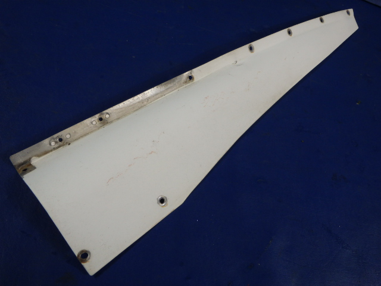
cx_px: 190
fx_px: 330
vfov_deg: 46.8
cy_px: 143
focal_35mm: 30
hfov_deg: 60.0
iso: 200
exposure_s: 1/40
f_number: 4.1
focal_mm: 5.4
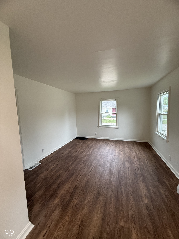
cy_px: 120
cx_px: 90
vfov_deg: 102.1
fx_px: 97
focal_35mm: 14
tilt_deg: -4.3
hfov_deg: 85.7
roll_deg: +0.6
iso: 250
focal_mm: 2.22
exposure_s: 1/99
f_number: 2.2
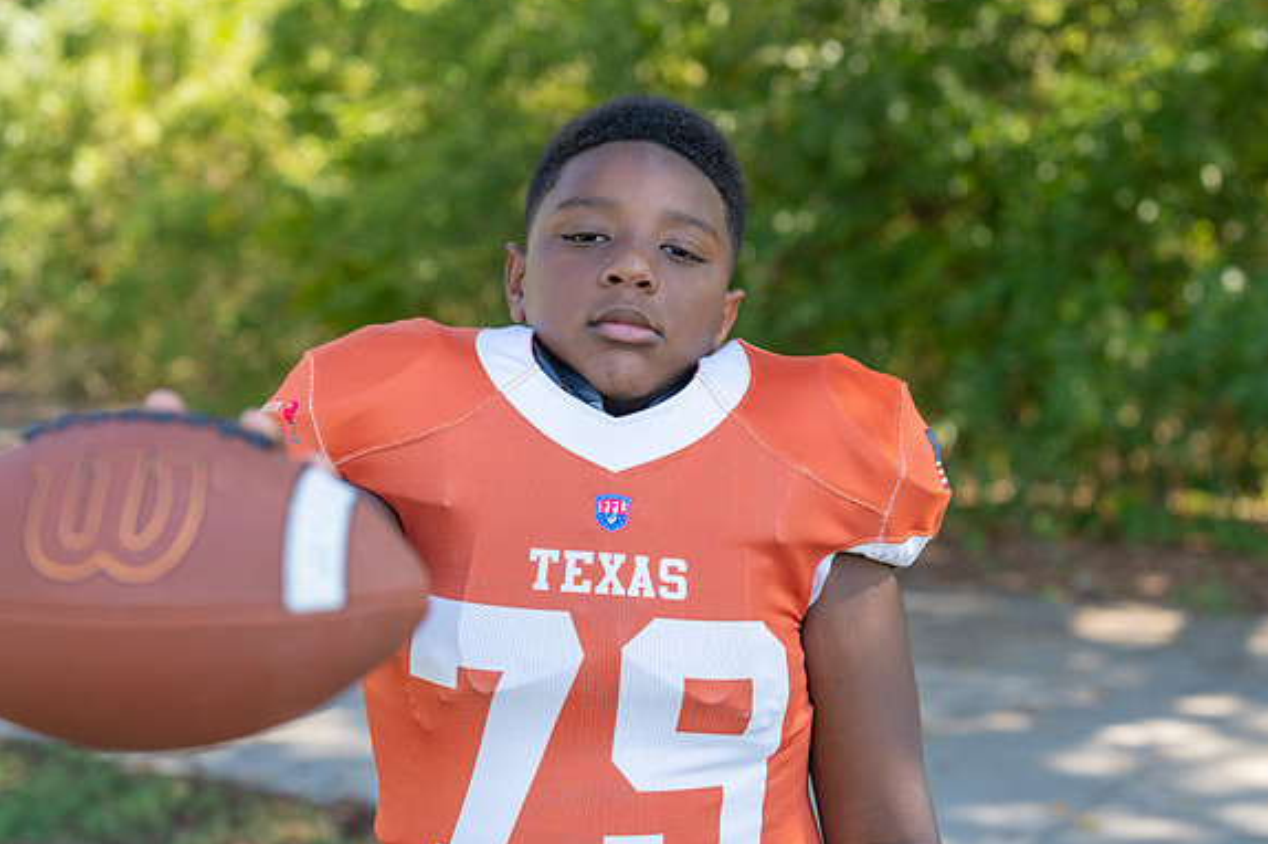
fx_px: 1971
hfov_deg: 35.7
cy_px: 401
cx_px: 664
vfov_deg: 24.2
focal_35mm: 56
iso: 100
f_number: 2.8
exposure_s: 1/400
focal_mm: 50
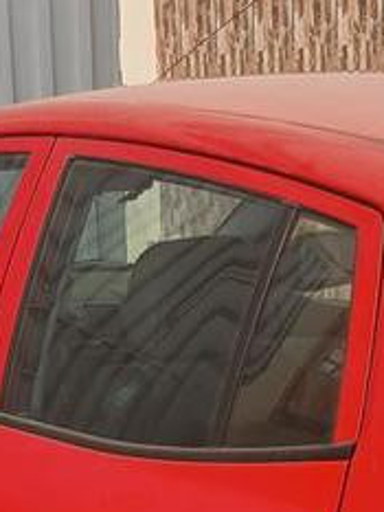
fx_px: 1433
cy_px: 619
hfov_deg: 15.2
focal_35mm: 97
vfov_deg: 19.1
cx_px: 105
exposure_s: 1/100
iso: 25
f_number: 1.8
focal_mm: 3.98
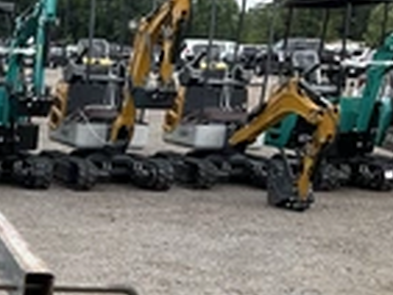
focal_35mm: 82
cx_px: -117
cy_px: 381
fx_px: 932
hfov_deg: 21.5
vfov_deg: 17.0
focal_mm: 3
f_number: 1.8
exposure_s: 1/997
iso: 25
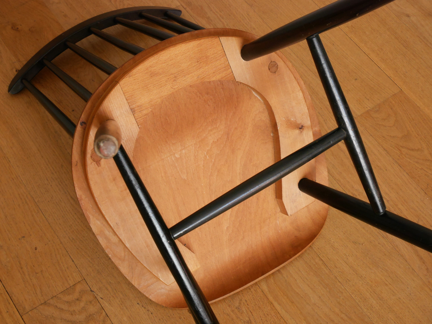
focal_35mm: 64
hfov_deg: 30.3
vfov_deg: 22.9
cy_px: 162
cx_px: 216
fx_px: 799
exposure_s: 1/80
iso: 1000
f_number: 5.6
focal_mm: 32
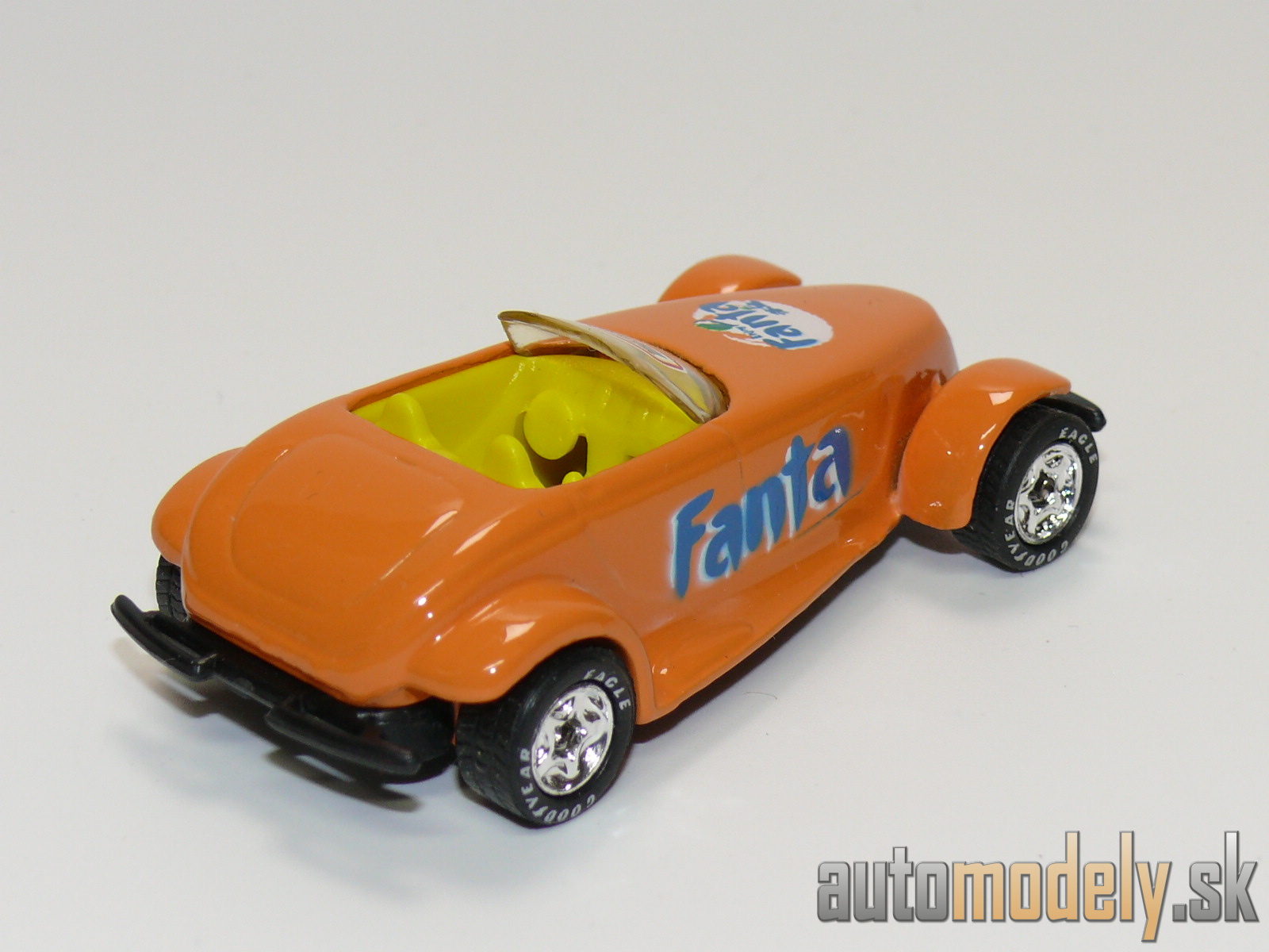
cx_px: 634
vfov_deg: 14.4
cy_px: 476
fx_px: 3776
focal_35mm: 103
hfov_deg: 19.1
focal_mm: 13.6
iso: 100
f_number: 4
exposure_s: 1/30
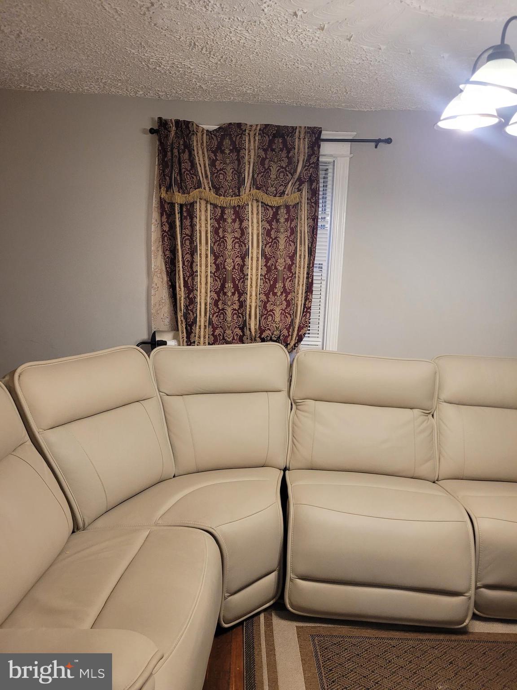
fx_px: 518
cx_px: 258
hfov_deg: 53.1
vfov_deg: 67.3
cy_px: 345
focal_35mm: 26
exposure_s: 1/60
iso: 160
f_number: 1.8
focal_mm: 5.4
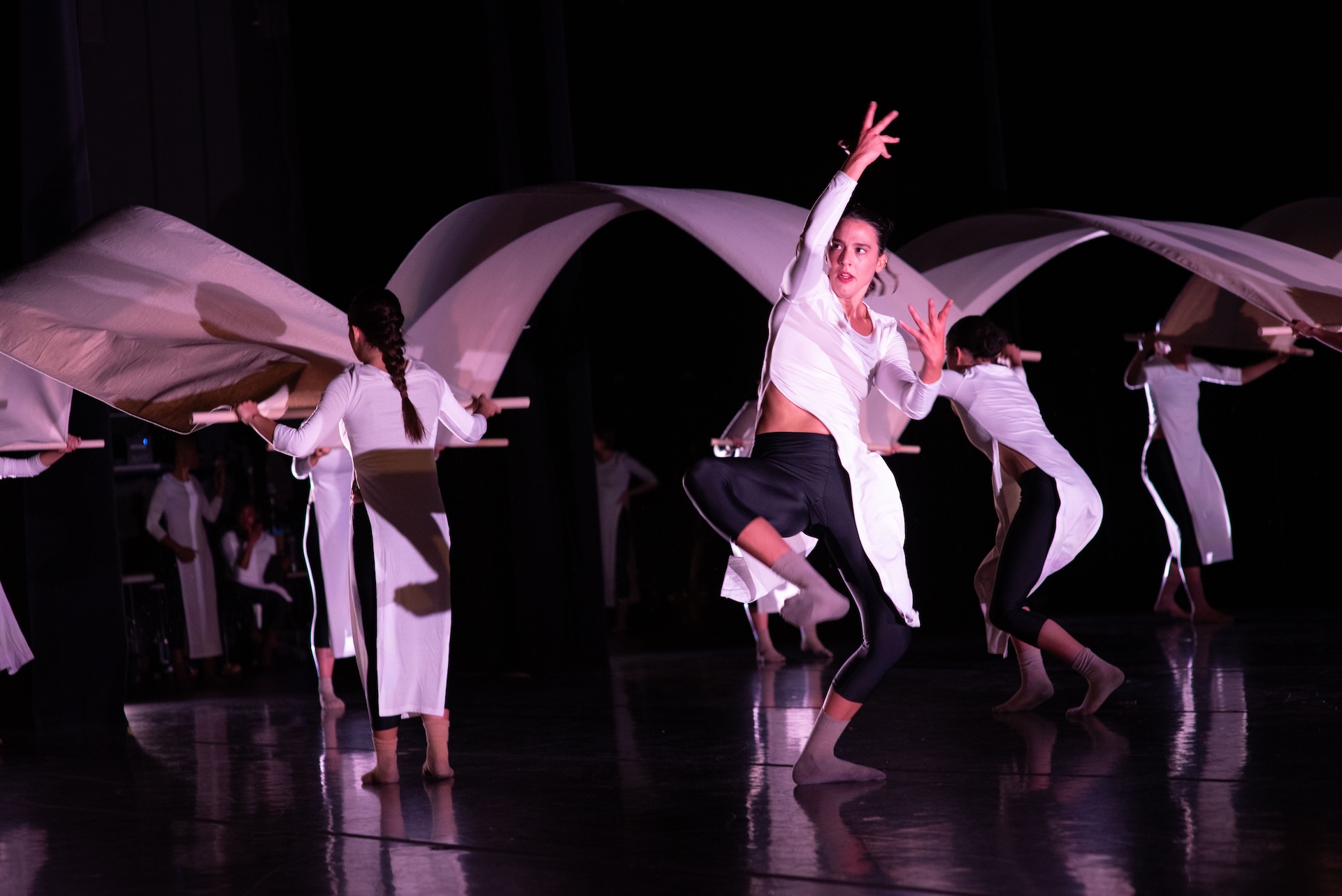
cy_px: 448
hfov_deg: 23.9
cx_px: 671
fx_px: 3170
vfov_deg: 16.1
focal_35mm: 85
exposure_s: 1/160
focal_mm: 85
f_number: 4
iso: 2500
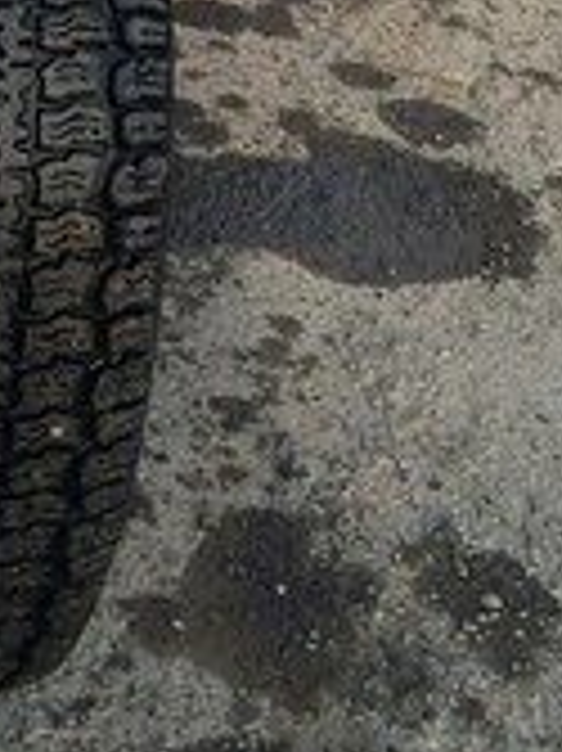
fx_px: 1864
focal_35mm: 86
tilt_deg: -14.1
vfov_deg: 20.0
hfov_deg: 16.5
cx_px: -85
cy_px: -342
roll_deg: +0.1
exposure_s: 1/255
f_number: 2.2
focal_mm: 4.15
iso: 32
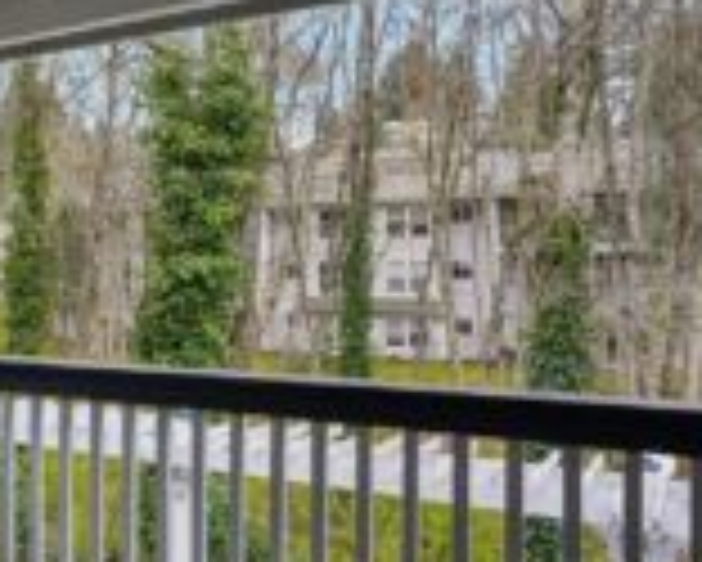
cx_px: -122
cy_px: 285
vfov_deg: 36.5
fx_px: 852
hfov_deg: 35.9
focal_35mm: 41
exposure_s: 1/60
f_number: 8
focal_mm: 17
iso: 400
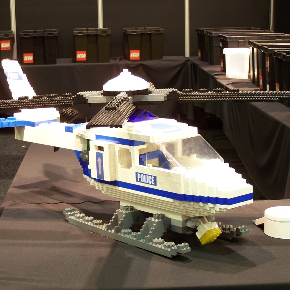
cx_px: 136
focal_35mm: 80
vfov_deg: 21.7
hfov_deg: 21.6
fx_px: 758
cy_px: 144
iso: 80
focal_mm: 11.1
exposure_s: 1/2
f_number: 3.2
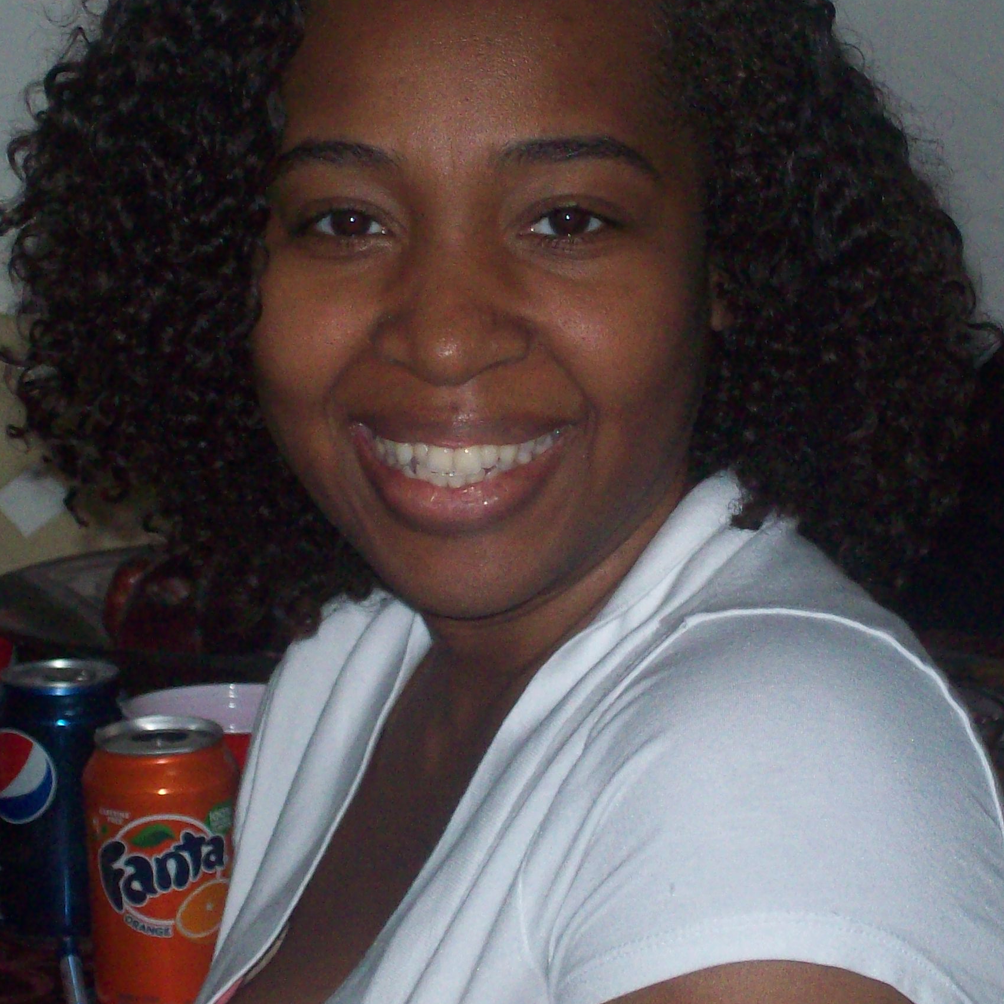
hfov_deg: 12.7
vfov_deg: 12.7
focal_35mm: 138
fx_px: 4528
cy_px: 469
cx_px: 510
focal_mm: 14.3
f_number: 4.3
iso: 200
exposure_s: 1/112
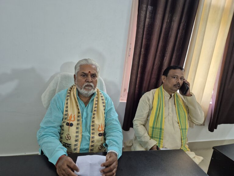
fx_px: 155
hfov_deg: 73.9
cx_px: 117
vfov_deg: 58.9
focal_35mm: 23
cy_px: 88
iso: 320
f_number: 1.8
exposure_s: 1/100
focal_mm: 5.4
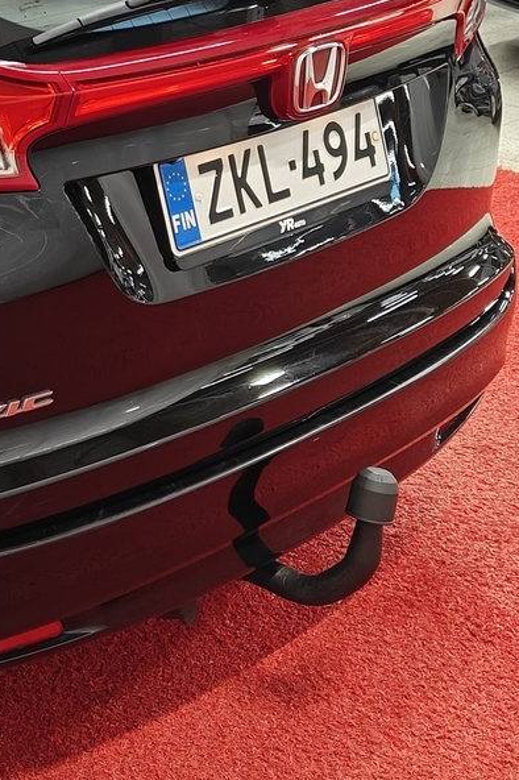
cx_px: -311
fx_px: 1754
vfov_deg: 24.8
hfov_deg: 15.3
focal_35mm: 81
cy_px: 184
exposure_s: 1/50
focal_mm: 5.59
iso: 80
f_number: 1.8
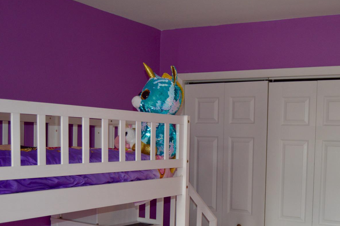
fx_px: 443
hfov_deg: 41.4
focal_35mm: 47
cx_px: 230
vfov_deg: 27.9
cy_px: 183
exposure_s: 1/100
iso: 400
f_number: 3.5
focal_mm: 18
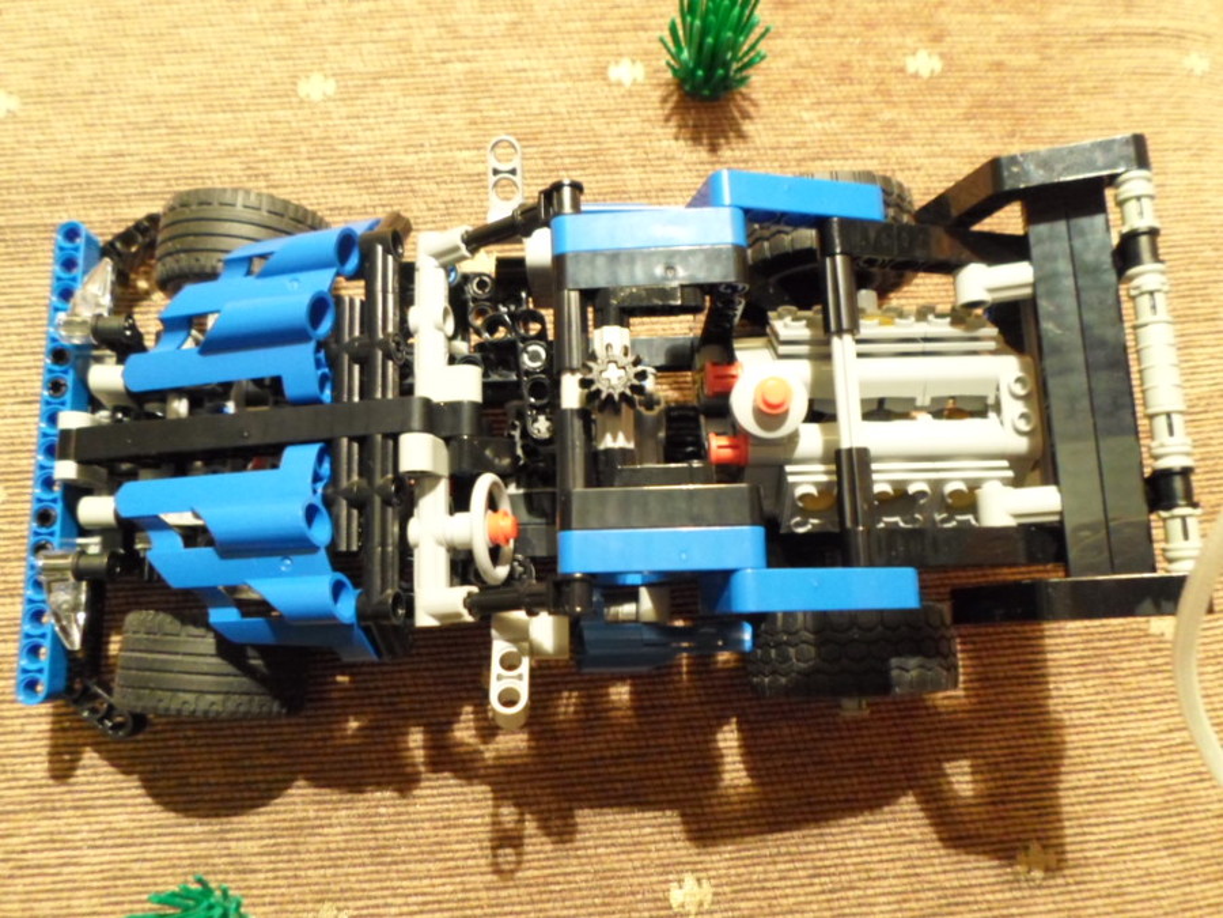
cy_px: 459
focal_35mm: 25
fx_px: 883
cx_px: 612
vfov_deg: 54.9
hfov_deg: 69.4
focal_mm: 4.5
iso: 400
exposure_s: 1/6
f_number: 2.5
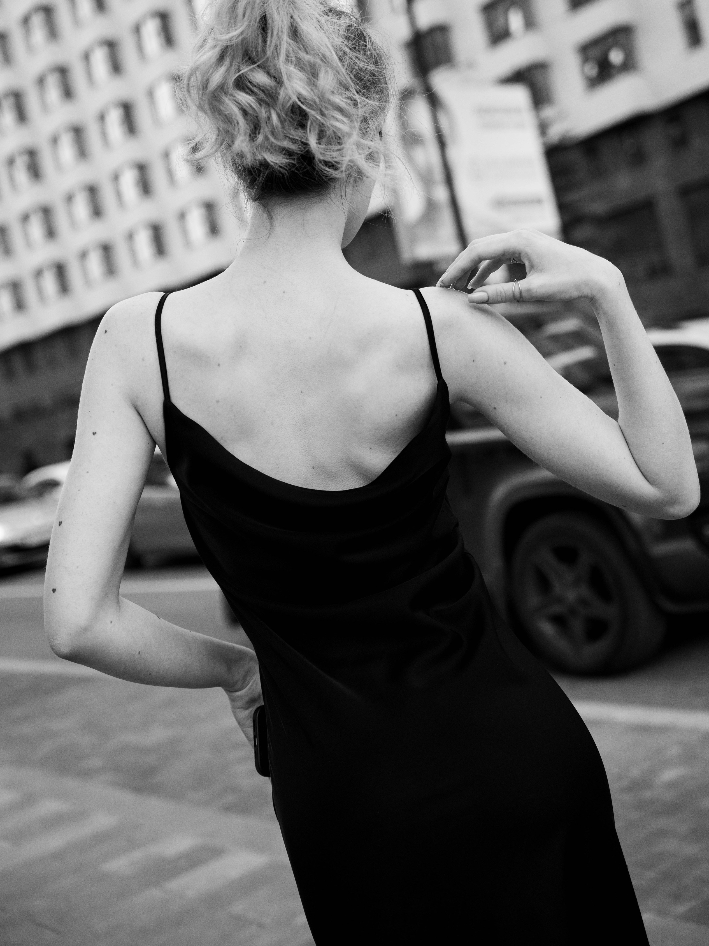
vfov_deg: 38.2
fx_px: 1366
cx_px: 357
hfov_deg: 29.1
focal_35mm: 50
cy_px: 434
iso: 1600
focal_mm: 45.7
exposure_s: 1/1250
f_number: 3.2
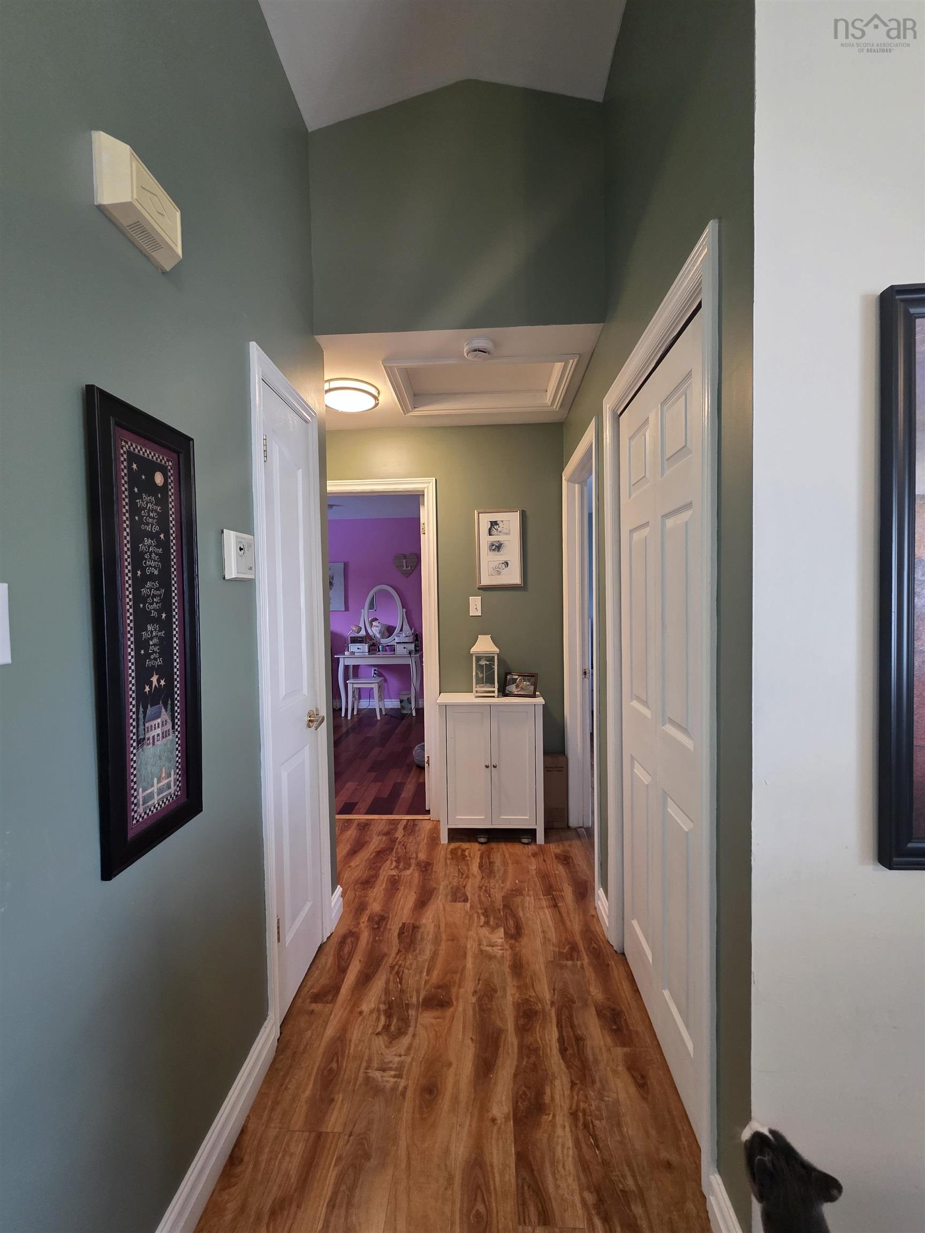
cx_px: 462
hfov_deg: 89.9
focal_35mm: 13
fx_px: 463
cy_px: 616
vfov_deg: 106.2
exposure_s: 1/60
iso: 250
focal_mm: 2.2
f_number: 1.9
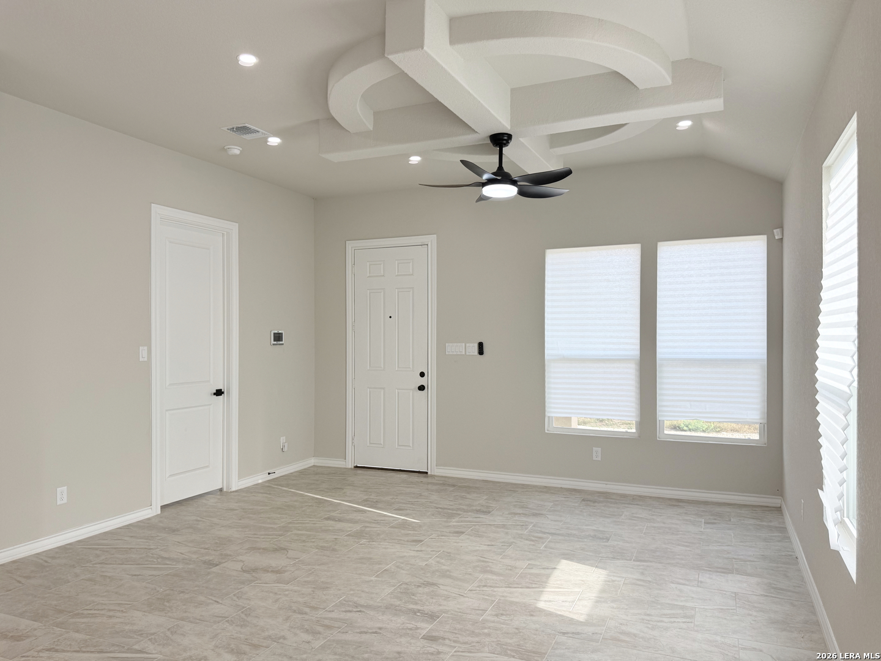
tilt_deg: +1.4
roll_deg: -0.2
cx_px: 440
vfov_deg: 56.8
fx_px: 611
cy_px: 330
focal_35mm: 24
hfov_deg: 71.6
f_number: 1.78
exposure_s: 1/303
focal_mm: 6.76
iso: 80
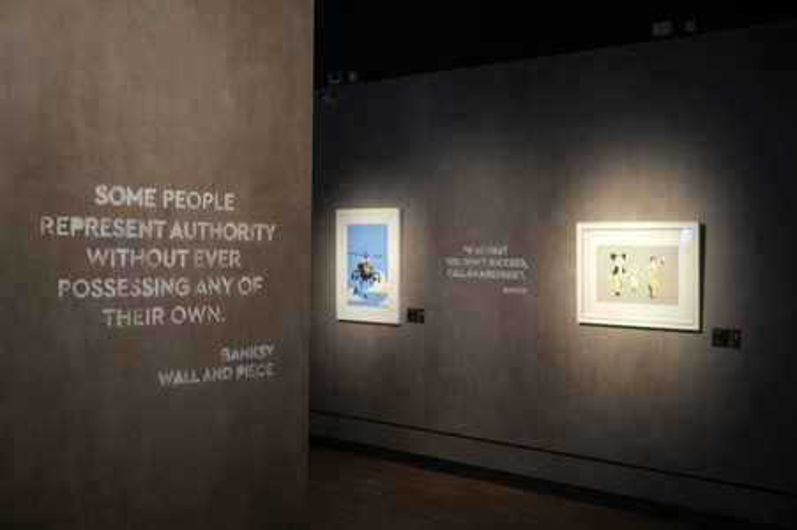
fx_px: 995
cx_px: 398
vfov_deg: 29.8
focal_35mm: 45
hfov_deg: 43.6
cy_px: 265
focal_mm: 30
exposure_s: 1/30
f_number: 2.5
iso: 640
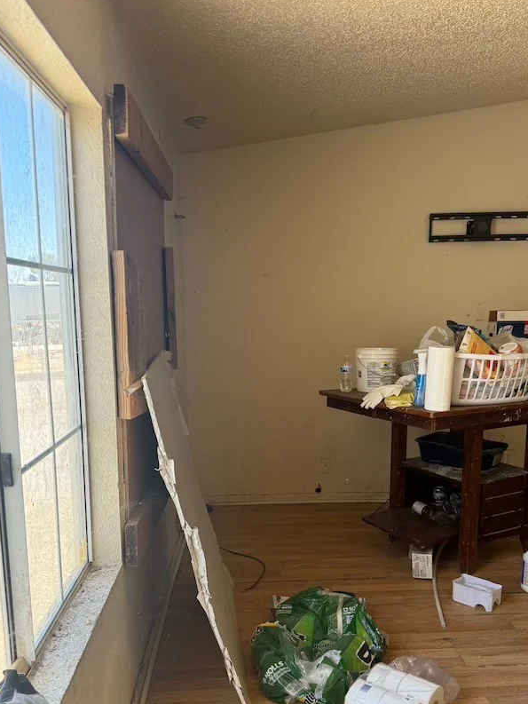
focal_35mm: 31
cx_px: 301
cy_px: 421
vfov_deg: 57.9
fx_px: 630
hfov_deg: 45.3
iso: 100
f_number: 1.78
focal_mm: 6.76
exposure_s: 1/149
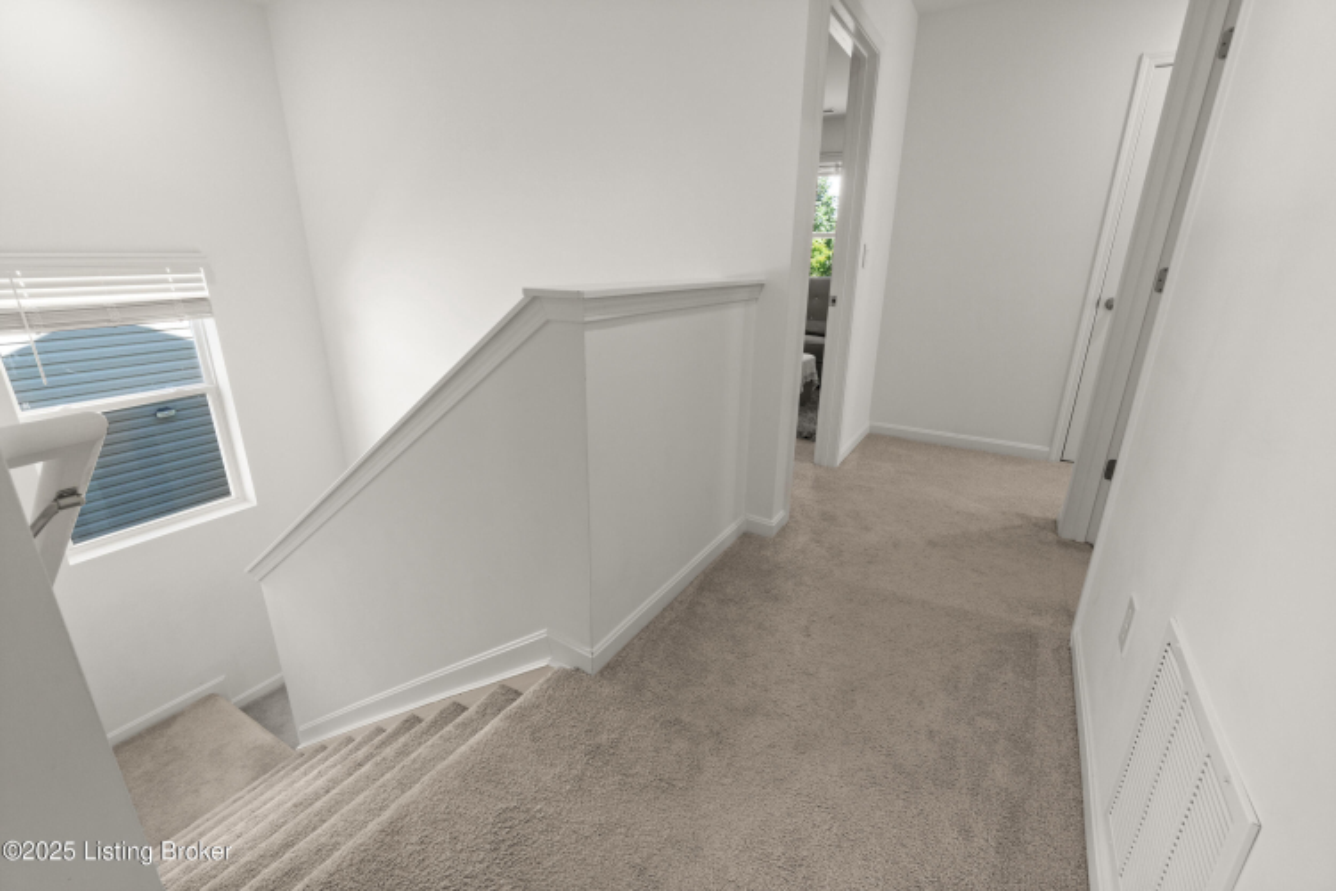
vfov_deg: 77.3
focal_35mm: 15
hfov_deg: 100.4
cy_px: 446
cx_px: 668
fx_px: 557
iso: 400
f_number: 10
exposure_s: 1/4
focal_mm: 10
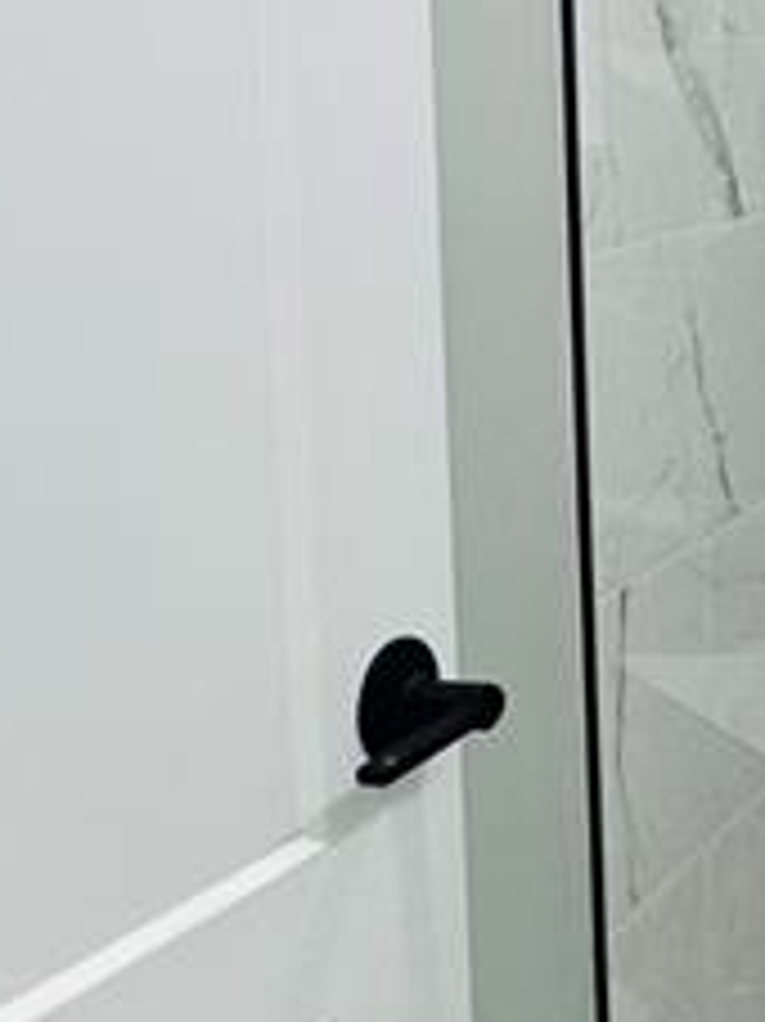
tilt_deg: -6.0
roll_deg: -0.2
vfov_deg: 26.0
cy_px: 248
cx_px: 1390
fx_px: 2183
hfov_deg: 16.5
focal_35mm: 74
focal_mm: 2.22
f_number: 2.2
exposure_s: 1/60
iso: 200
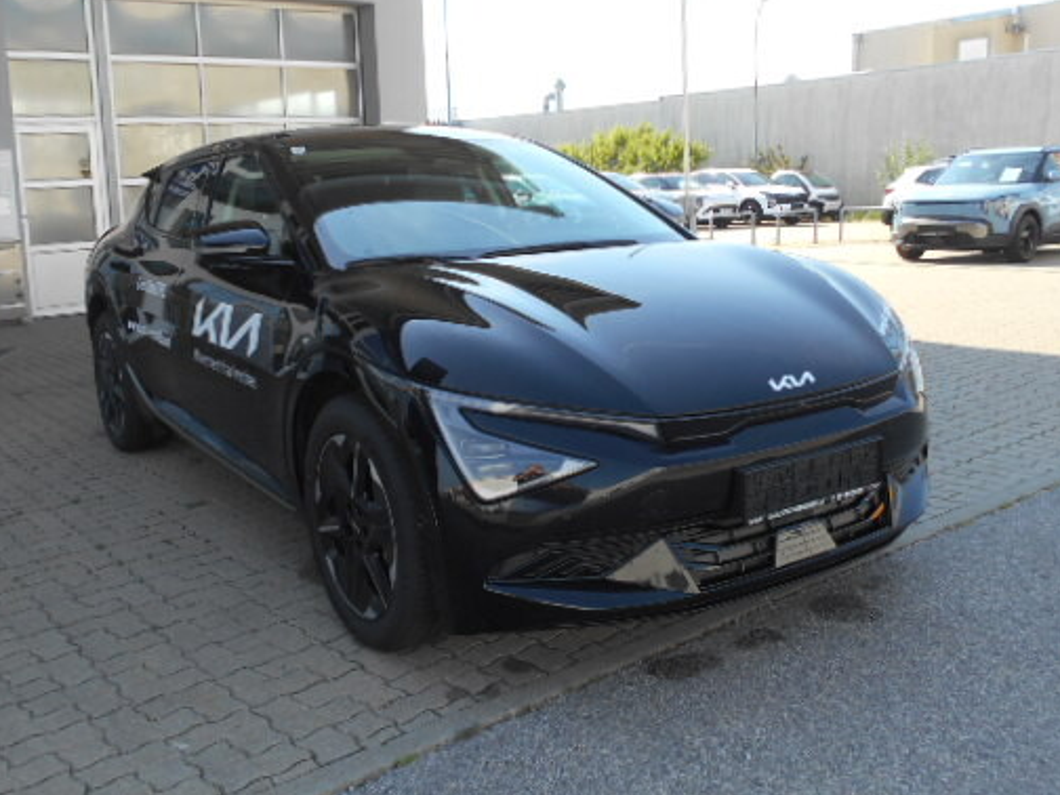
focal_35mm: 33
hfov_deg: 55.3
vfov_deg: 42.9
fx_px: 1011
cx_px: 515
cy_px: 374
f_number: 3.2
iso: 80
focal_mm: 4.6
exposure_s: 1/320
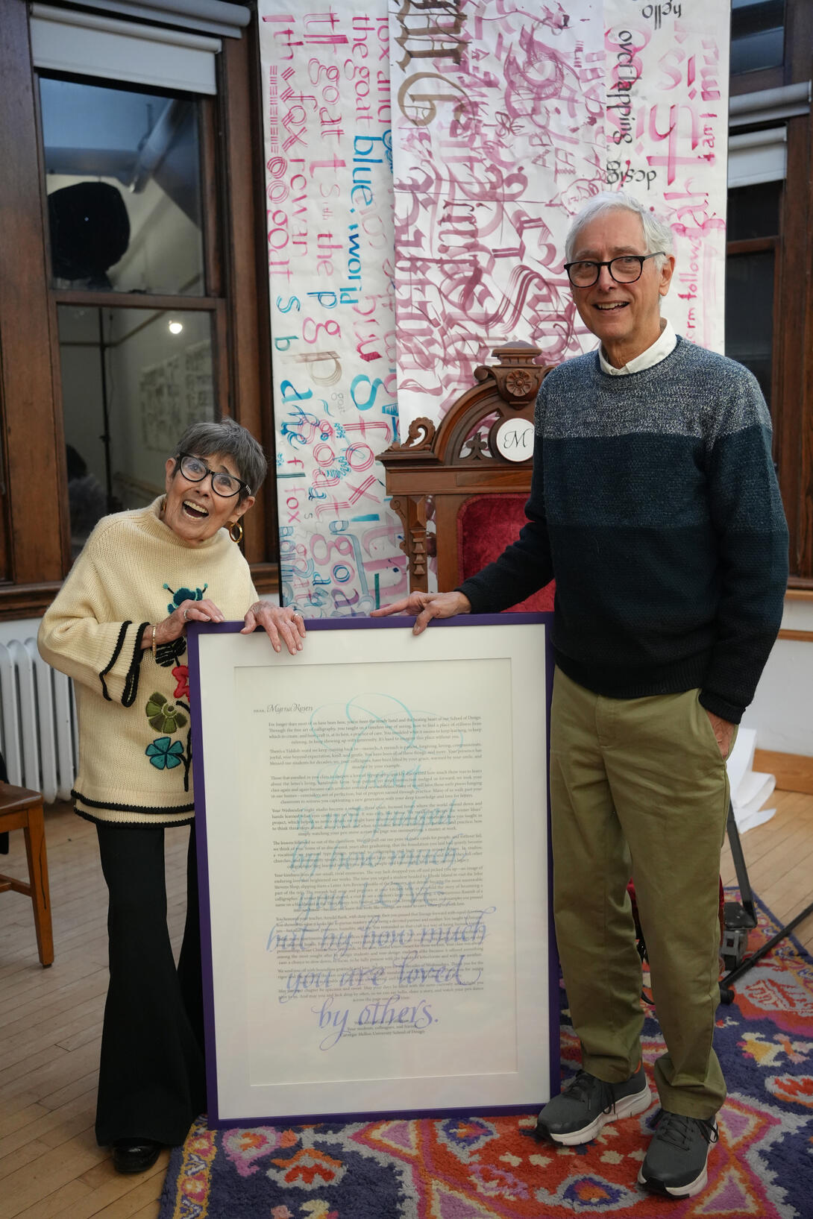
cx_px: 406
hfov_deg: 37.9
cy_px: 610
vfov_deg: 54.4
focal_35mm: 35
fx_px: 1186
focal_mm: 35
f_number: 4
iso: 3200
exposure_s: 1/160
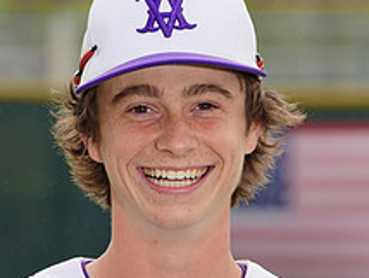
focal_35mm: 682
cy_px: 337
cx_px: 170
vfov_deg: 2.2
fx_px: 7278
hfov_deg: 2.9
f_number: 9
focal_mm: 262
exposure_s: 1/250
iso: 160
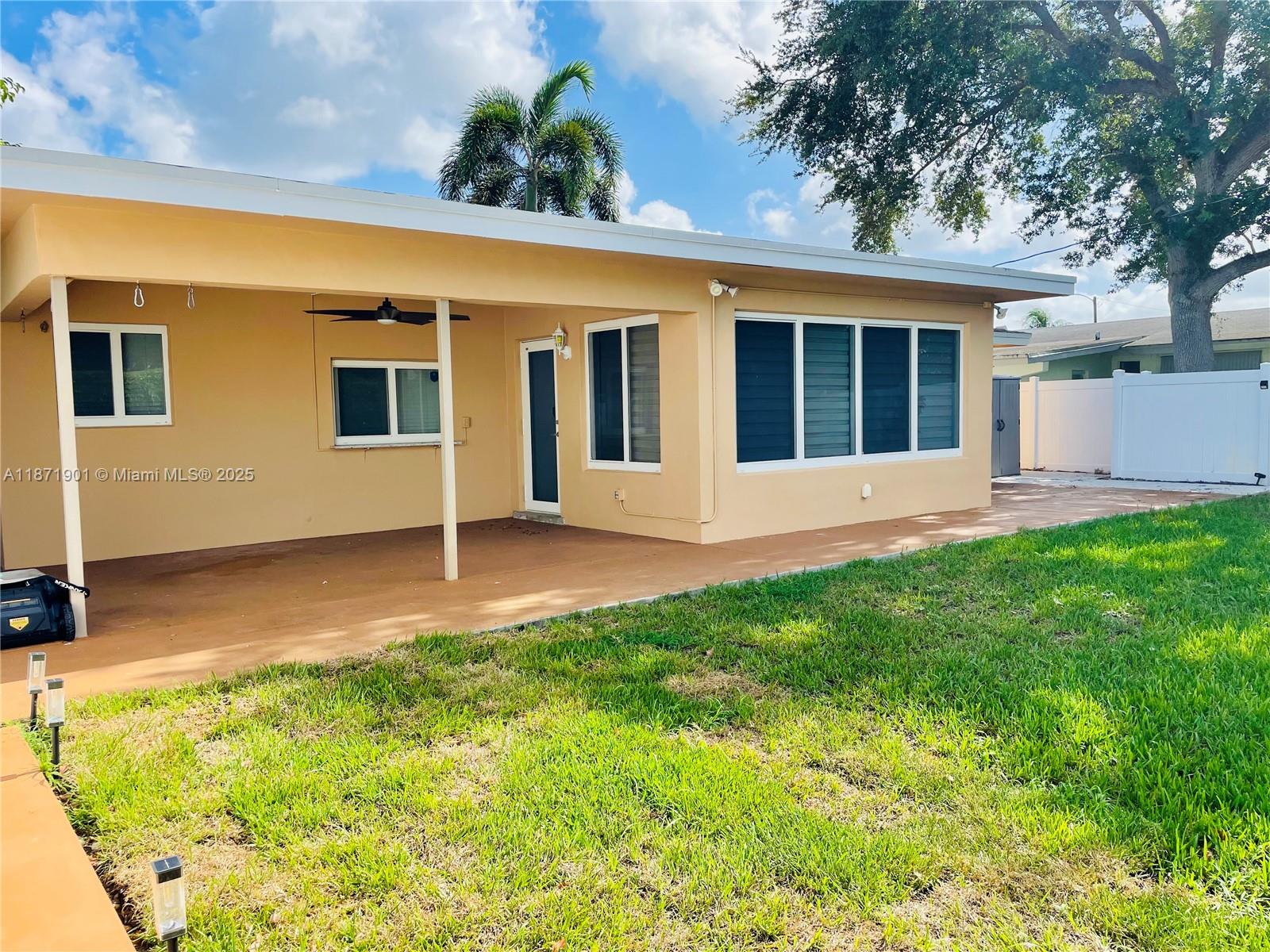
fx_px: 954
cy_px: 476
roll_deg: +1.3
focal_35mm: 26
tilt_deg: -3.2
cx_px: 635
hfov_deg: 67.3
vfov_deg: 53.1
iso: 32
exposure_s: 1/2257
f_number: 1.6
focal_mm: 4.2
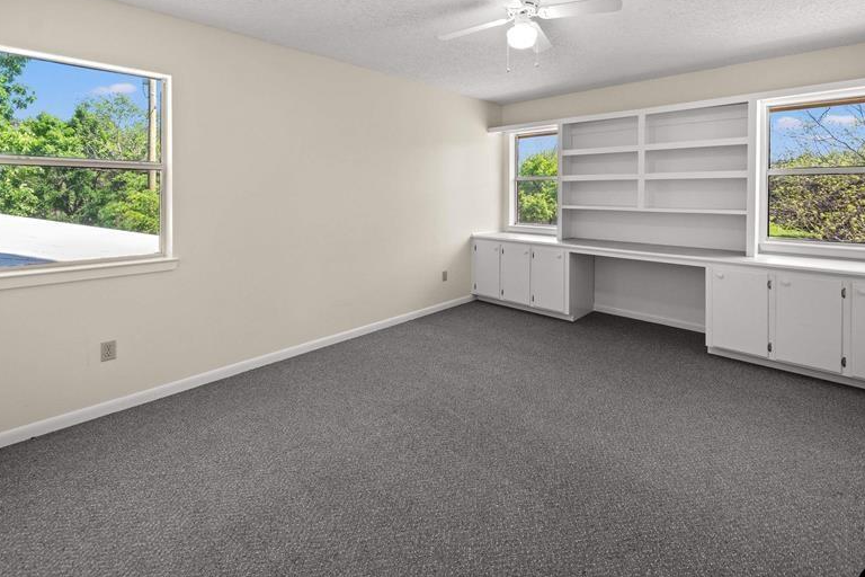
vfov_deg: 72.5
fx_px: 384
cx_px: 461
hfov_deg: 96.6
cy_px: 215
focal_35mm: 16
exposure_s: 1/30
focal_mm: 12
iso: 320
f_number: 5.6
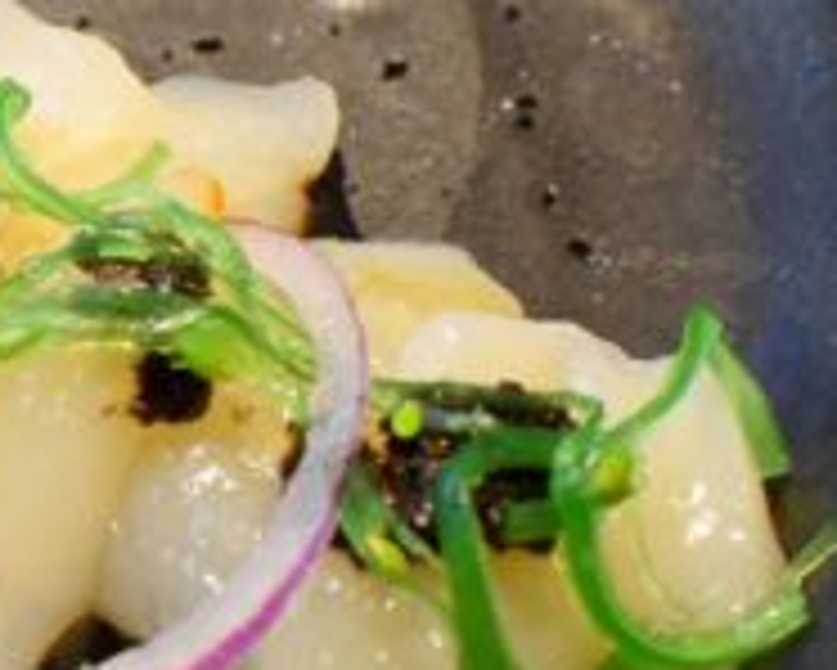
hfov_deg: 11.1
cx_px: -279
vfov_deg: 9.1
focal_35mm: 170
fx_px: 4204
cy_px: 205
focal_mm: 35
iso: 1600
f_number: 6.3
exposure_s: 1/125
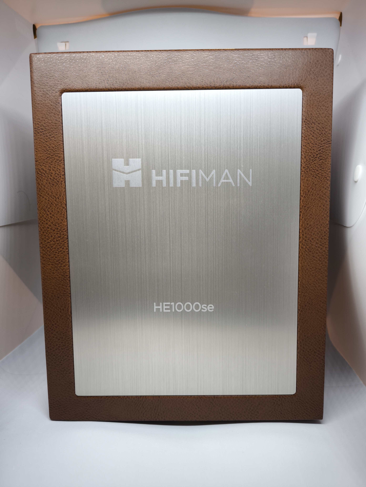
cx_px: 183
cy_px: 244
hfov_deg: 56.8
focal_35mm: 24
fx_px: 338
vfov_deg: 71.6
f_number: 1.9
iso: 125
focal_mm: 6.92
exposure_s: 1/50
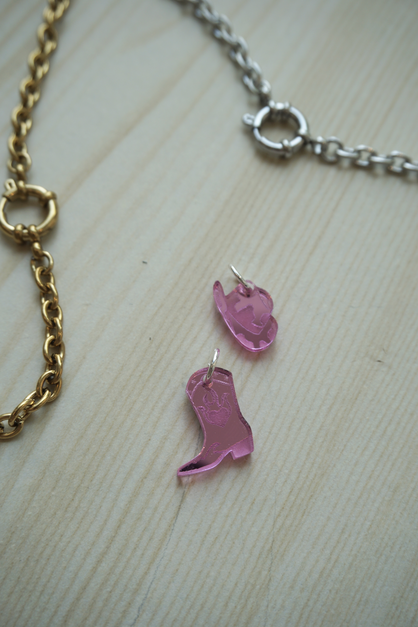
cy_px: 314
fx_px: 705
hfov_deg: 33.0
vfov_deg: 47.9
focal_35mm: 40
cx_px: 209
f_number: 5.6
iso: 100
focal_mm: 27
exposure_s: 1/80
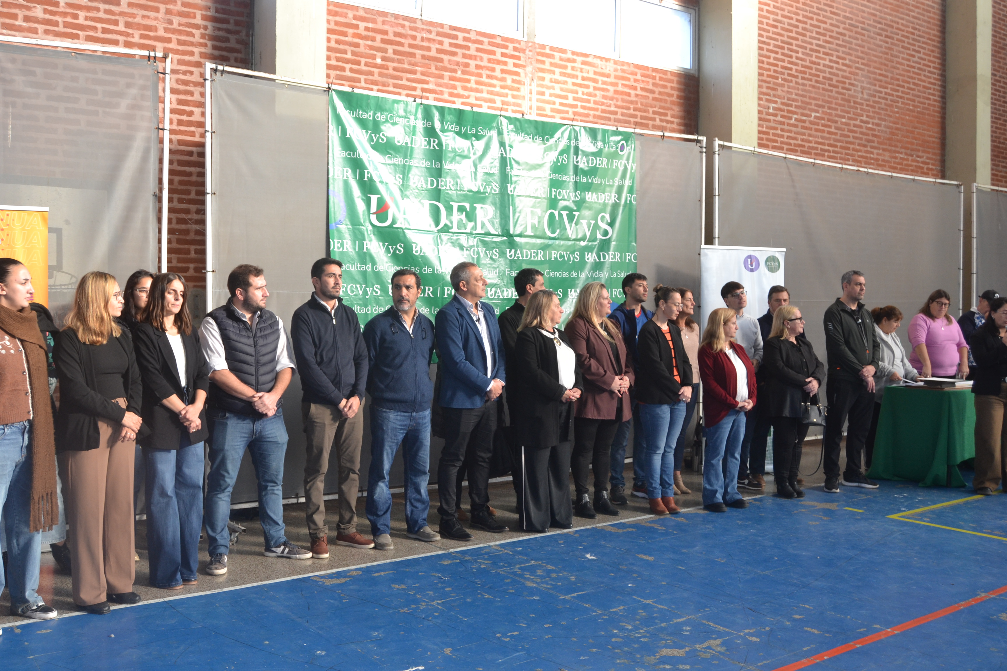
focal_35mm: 33
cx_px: 504
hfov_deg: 57.2
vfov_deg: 40.0
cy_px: 336
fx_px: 923
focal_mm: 22
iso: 400
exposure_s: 1/100
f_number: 5
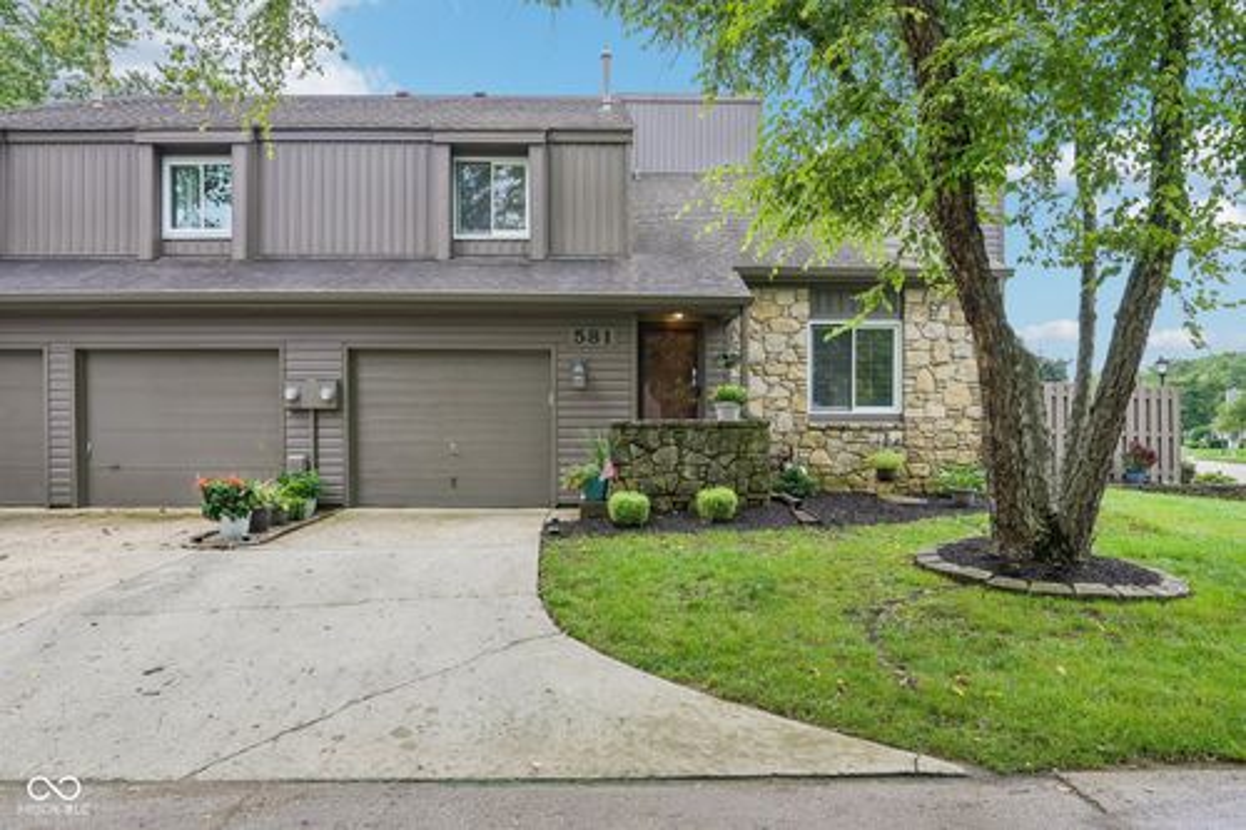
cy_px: 415
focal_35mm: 22
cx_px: 623
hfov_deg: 78.6
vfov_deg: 57.2
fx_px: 761
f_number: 8
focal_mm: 22
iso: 100
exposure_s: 1/80
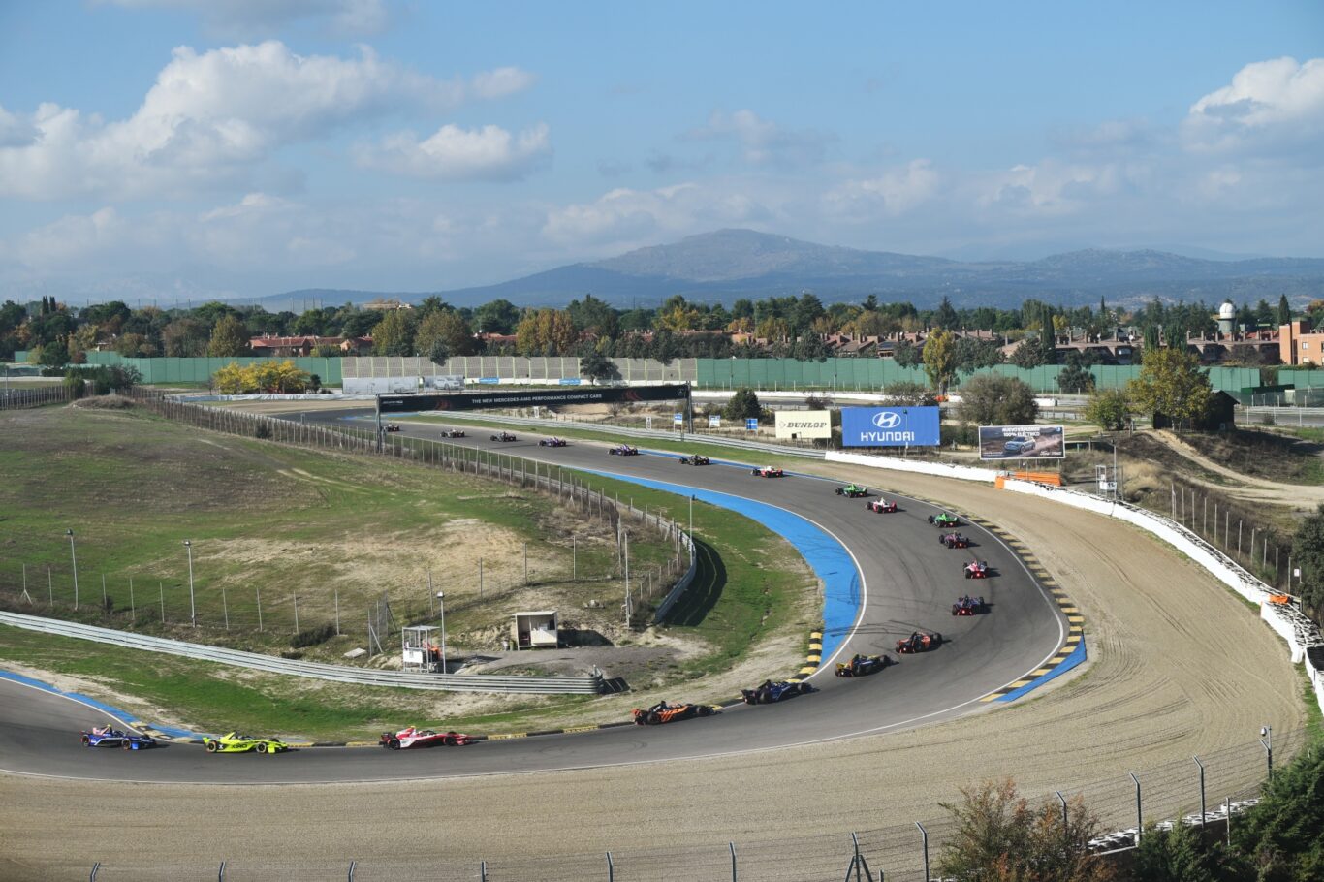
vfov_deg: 19.4
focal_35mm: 70
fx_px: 2574
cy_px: 441
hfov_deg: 28.8
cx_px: 662
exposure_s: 1/800
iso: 100
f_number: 5
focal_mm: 70
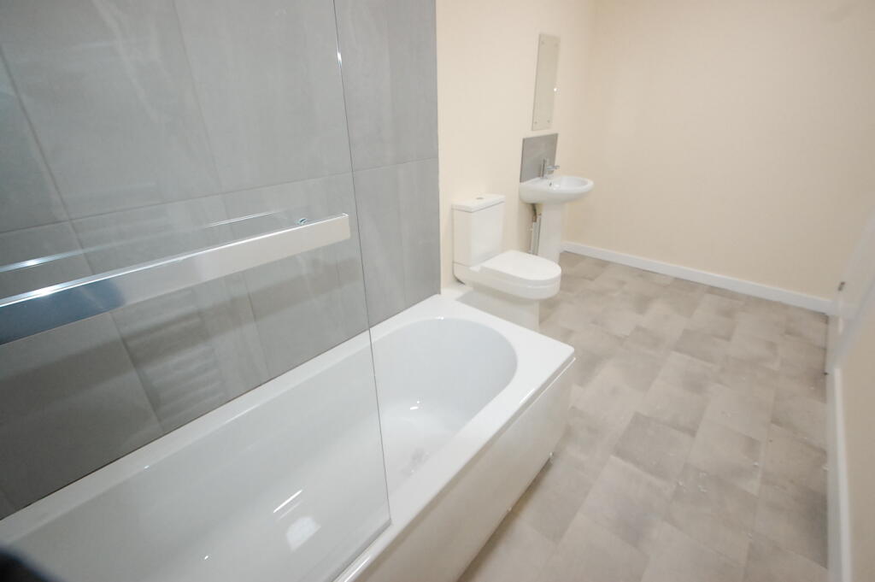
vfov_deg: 77.2
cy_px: 291
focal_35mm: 15
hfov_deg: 100.4
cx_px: 438
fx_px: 364
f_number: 5.6
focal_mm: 10
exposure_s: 1/40
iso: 1600
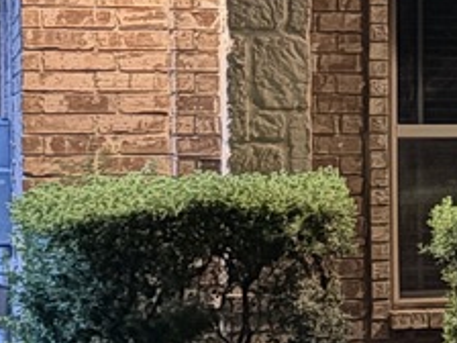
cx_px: 1300
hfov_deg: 9.6
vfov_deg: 8.9
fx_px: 2205
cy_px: 157
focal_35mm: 167
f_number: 1.6
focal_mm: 5.96
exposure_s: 1/15
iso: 640
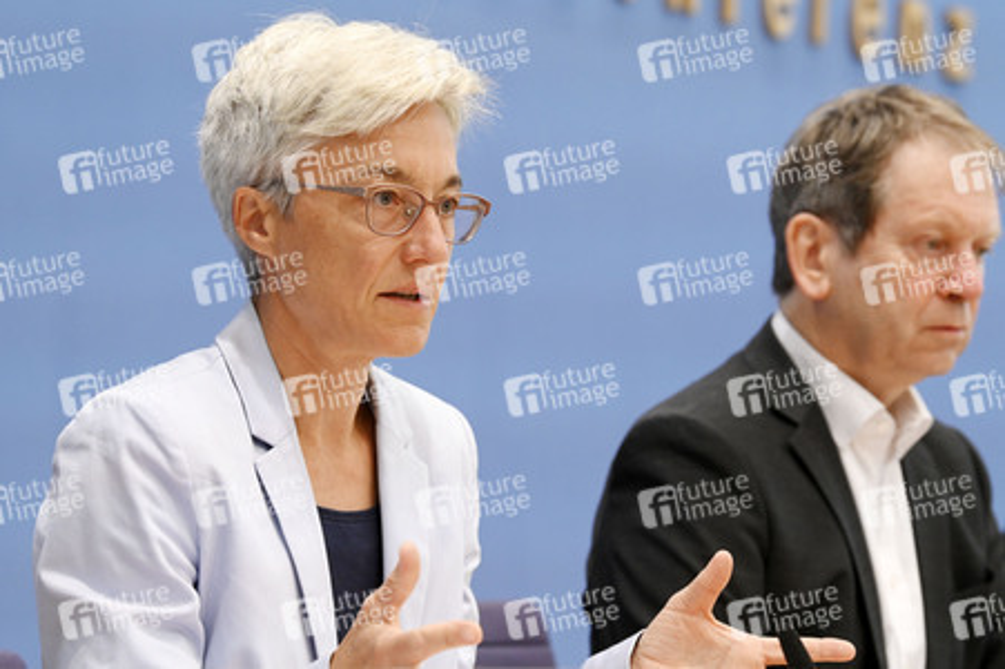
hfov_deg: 15.8
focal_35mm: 130
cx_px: 502
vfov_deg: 10.5
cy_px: 334
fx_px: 3626
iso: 4000
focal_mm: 130
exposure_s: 1/500
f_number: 6.3
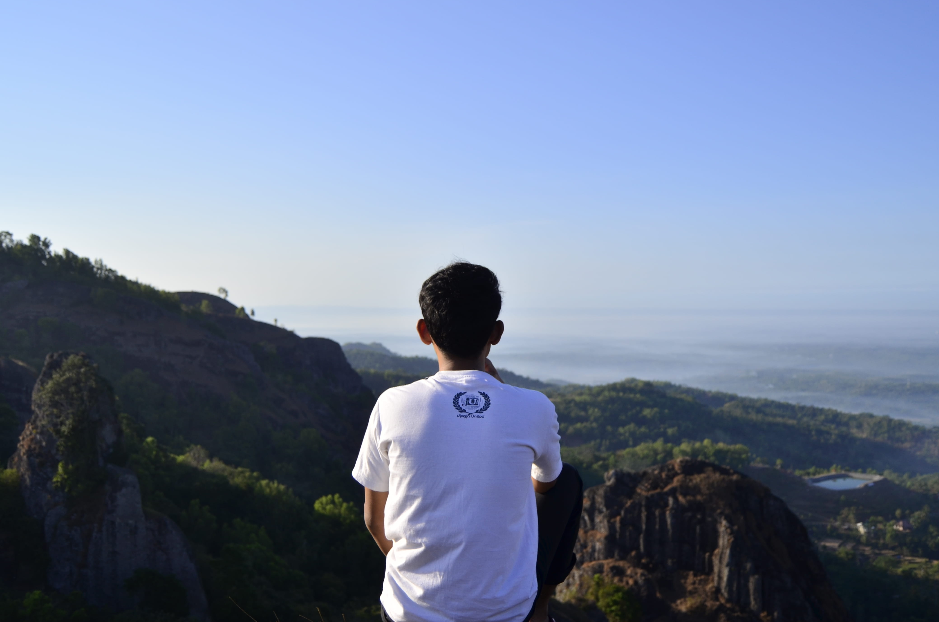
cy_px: 301
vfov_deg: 40.9
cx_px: 459
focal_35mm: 32
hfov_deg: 58.8
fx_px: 833
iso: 100
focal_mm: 18
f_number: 3.5
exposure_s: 1/1600
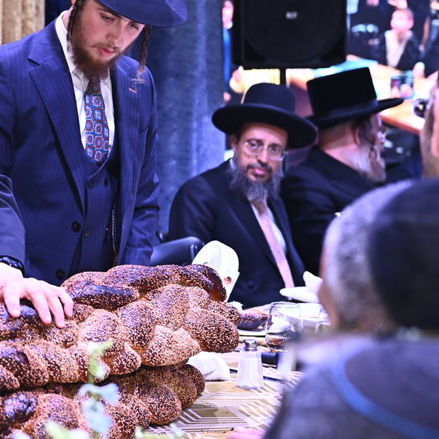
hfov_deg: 15.4
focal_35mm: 109
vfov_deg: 15.9
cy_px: 106
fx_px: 1564
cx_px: -83
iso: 1000
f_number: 3.5
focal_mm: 52
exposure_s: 1/160
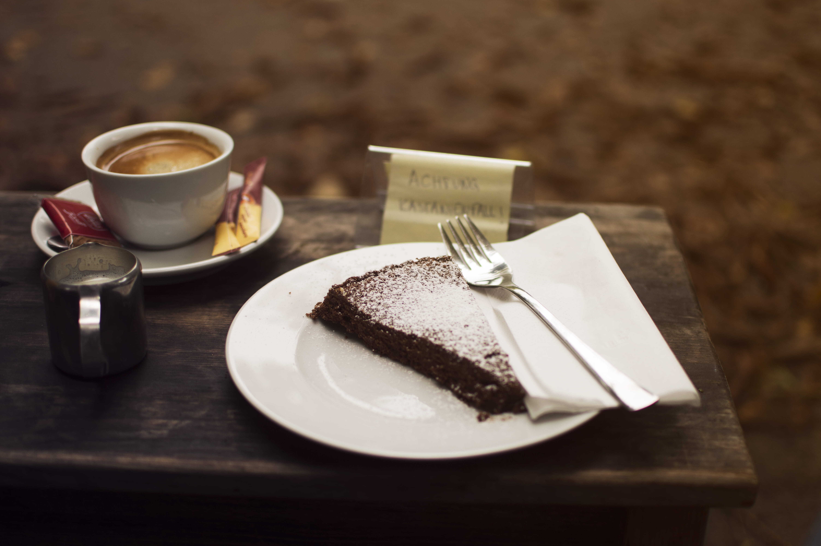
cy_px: 273
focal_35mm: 52
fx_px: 1196
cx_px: 410
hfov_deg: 37.9
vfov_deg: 25.7
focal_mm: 35
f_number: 2
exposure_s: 1/200
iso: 100
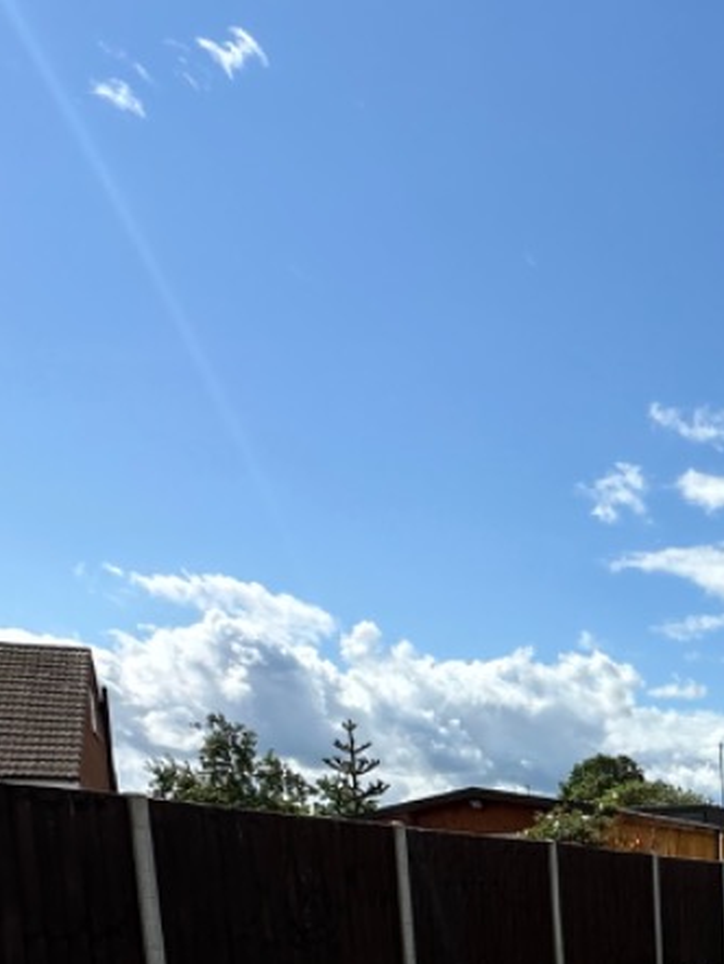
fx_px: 1059
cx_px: 857
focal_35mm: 38
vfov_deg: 40.2
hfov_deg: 31.8
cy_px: 1047
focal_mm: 2.22
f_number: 2.2
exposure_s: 1/2747
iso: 50
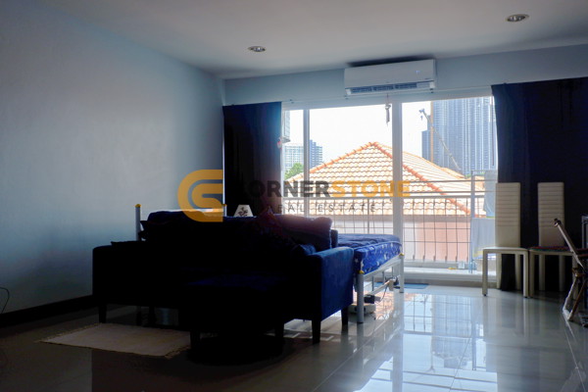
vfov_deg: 40.0
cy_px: 196
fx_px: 539
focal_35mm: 33
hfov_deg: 57.2
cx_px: 294
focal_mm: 22.2
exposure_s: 1/170
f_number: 5.6
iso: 200
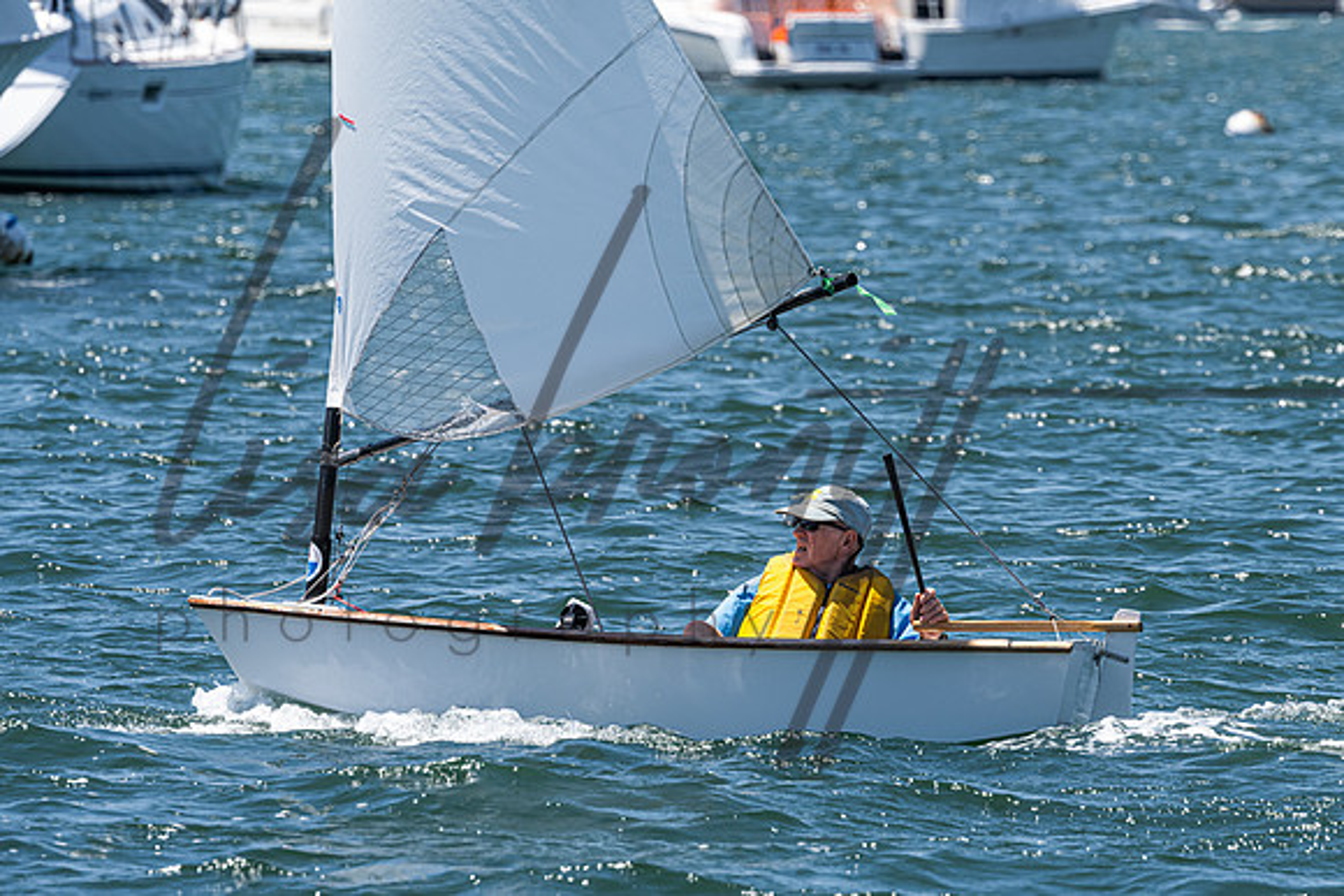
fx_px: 17662
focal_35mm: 473
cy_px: 530
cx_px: 795
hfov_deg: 4.4
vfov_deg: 2.9
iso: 400
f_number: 11
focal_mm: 400
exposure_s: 1/640
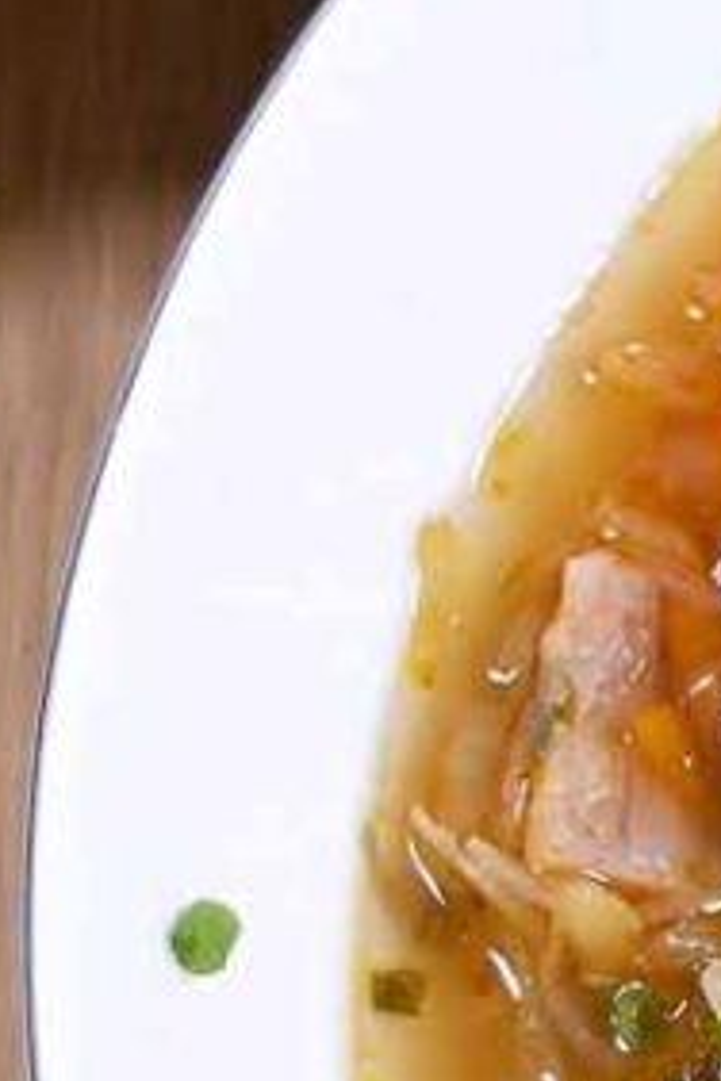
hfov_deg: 3.8
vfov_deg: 5.8
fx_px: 10754
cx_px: 1808
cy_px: 629
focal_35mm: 358
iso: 900
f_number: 5
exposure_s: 1/60
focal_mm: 42
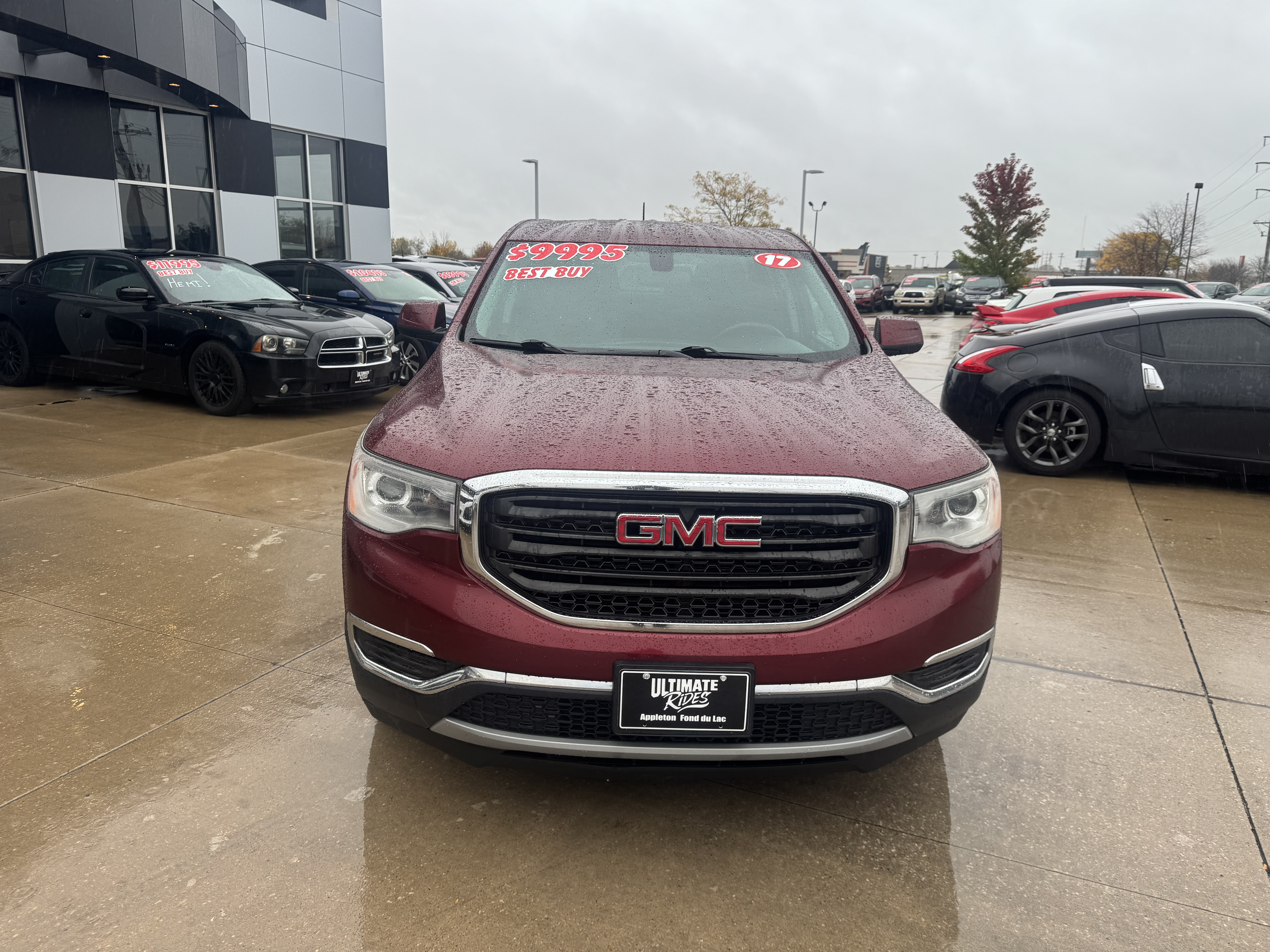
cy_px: 476
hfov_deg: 71.6
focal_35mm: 24
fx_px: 881
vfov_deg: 56.8
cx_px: 635
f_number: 1.78
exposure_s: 1/229
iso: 64
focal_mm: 6.76
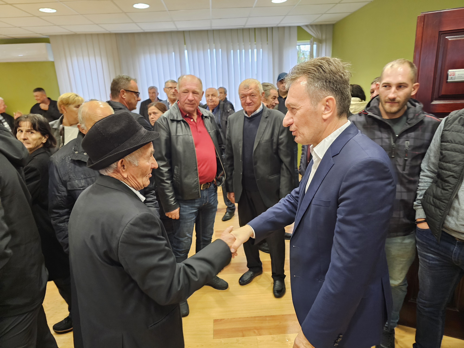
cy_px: 174
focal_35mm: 23
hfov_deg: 73.9
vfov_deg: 58.9
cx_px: 232
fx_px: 308
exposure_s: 1/50
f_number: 1.7
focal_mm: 6.3
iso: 500
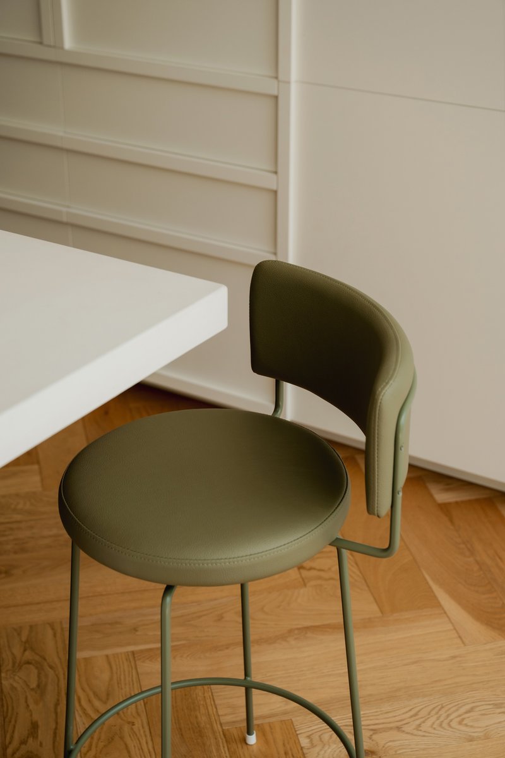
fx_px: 1241
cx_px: 252
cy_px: 379
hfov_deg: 23.0
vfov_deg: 33.9
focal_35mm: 59
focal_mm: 59
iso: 800
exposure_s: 1/400
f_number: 5
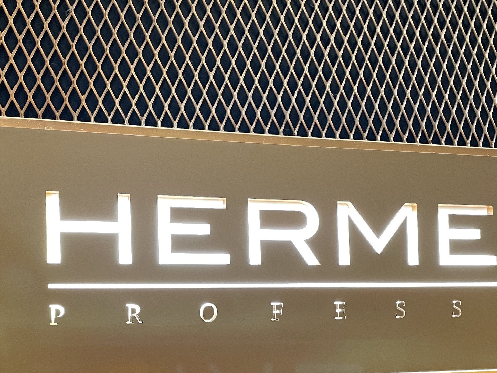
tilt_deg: +1.1
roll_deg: +1.3
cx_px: 263
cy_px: 318
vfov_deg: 26.3
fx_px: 775
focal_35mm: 54
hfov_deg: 35.5
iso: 200
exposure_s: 1/60
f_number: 1.6
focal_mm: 4.2
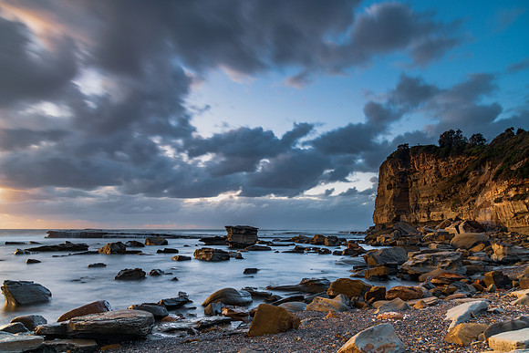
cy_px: 176
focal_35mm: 25
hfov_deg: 72.5
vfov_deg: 52.1
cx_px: 264
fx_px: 361
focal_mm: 24
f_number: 8
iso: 100
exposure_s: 10
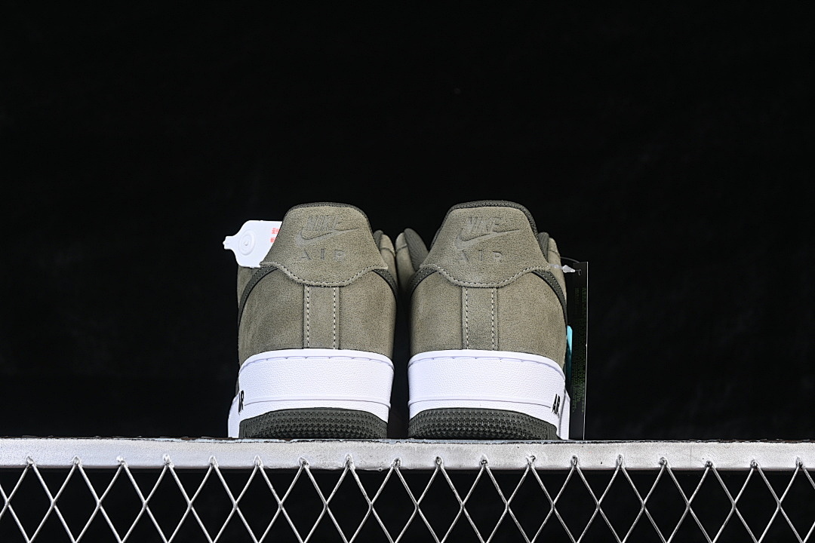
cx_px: 408
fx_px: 1698
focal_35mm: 75
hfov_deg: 27.0
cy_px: 272
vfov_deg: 18.2
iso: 160
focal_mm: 50
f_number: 6.3
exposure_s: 1/60
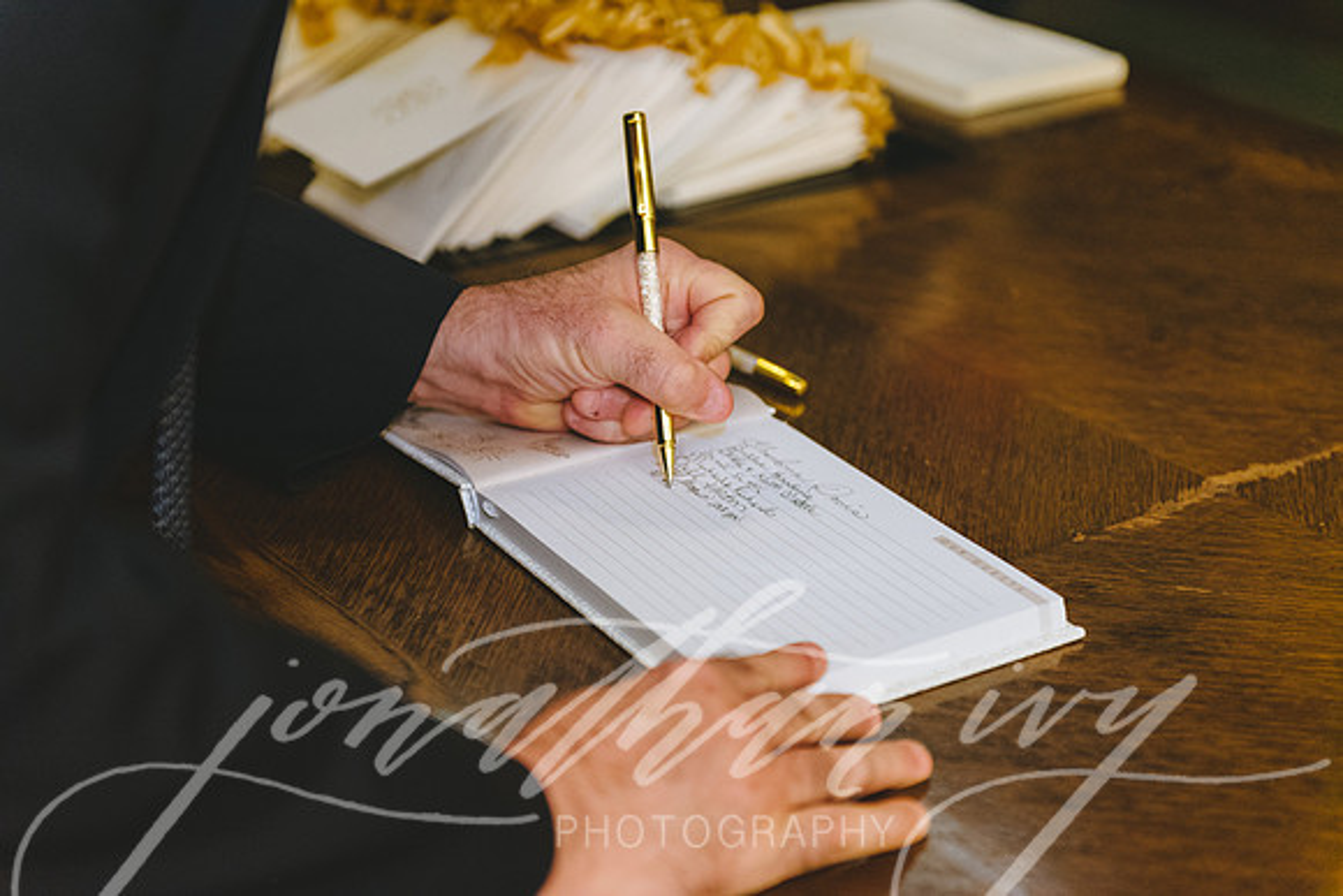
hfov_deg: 28.8
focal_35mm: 70
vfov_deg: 19.5
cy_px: 448
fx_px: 2612
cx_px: 672
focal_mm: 70
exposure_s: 1/100
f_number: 2.8
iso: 3200
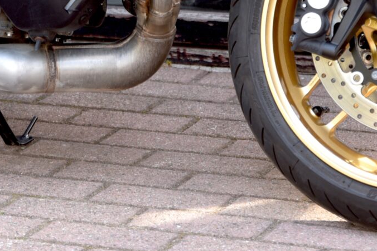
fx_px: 2776
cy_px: -166
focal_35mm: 265
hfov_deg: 7.7
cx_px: -6
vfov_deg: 5.1
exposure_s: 1/60
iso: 100
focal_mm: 70
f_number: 3.2
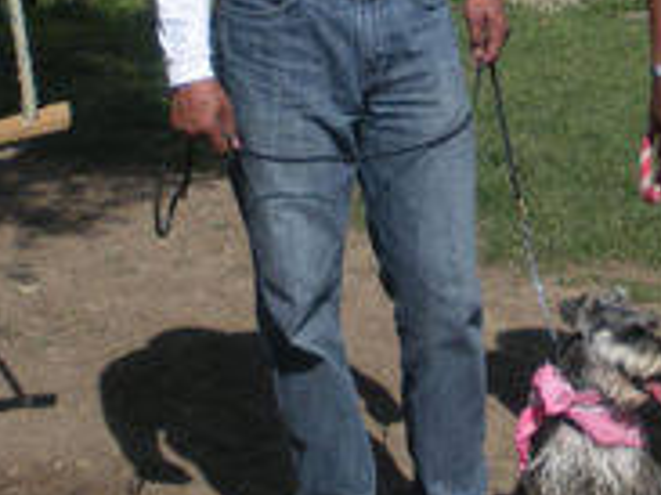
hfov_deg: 15.6
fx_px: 2404
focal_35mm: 126
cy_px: -98
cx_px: 509
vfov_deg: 11.5
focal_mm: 6.3
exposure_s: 1/1100
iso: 64
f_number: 3.5
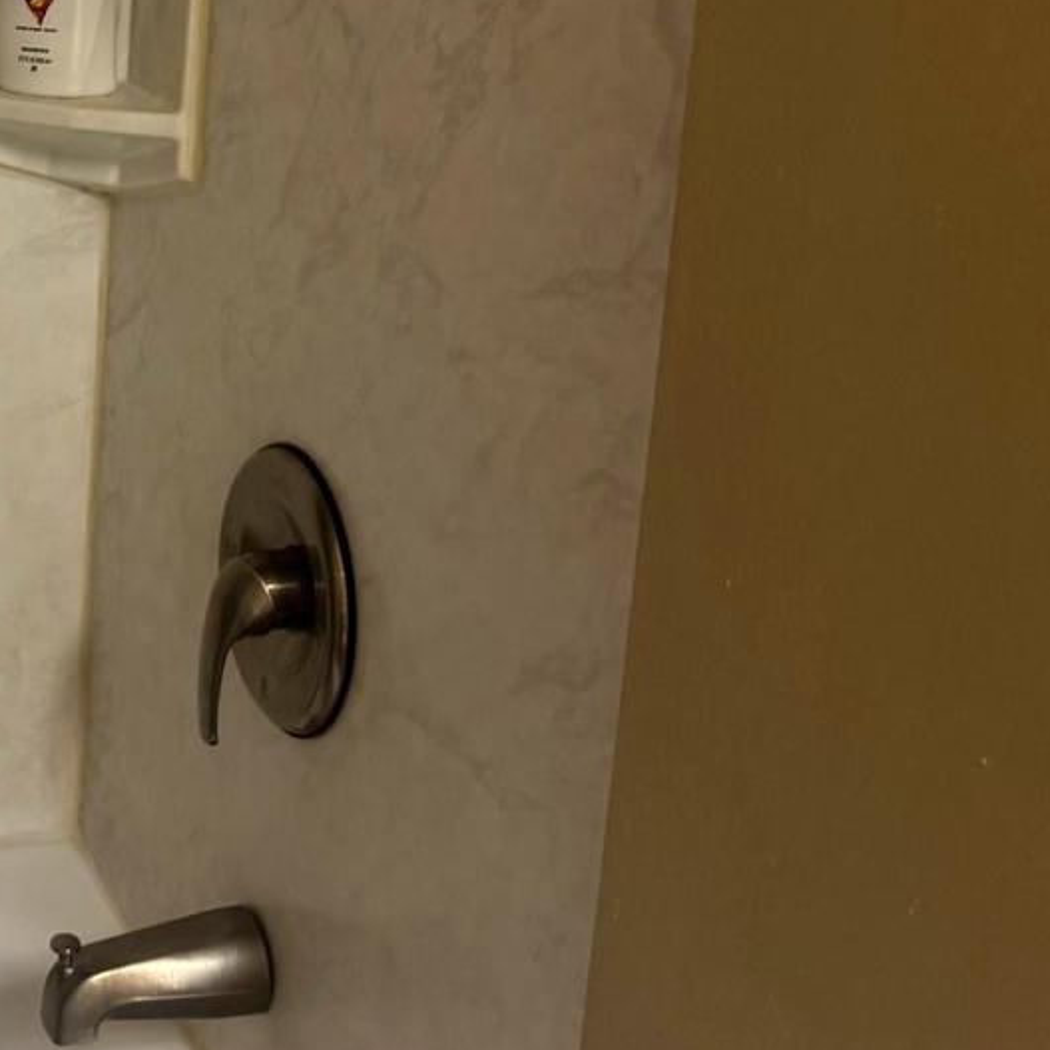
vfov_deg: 28.9
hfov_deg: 26.1
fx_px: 1990
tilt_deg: -11.7
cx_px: -241
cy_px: 205
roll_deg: -0.4
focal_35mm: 58
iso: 200
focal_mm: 6.76
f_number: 1.78
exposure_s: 1/60
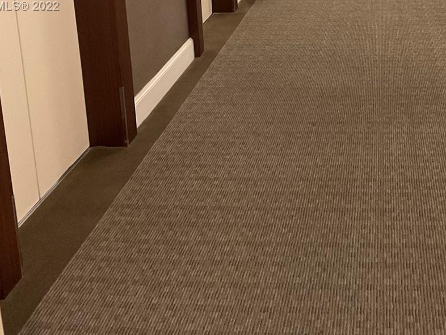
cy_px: 7
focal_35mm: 59
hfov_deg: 32.1
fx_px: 760
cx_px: 331
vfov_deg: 23.8
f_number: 1.8
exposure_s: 1/30
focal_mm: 3
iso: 320
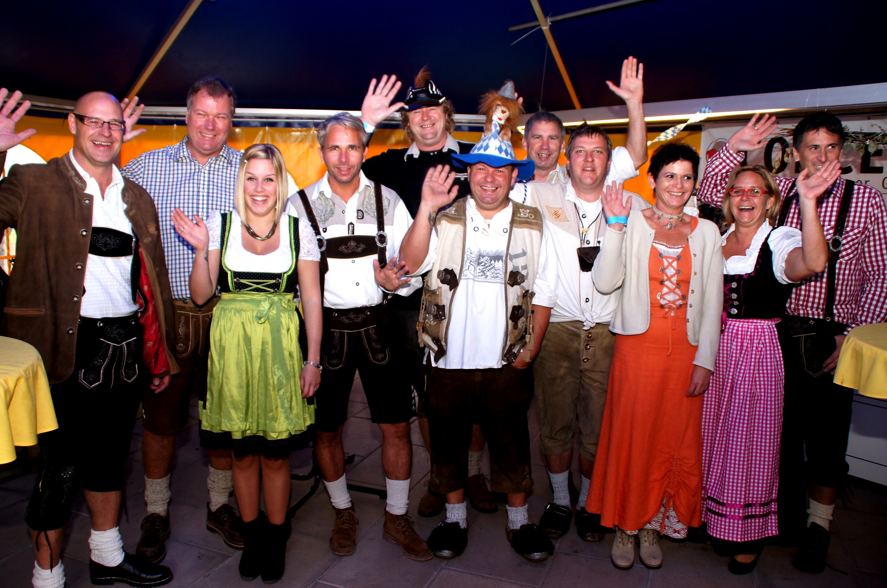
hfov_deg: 67.5
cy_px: 294
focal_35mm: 27
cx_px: 444
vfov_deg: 47.8
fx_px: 664
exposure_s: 1/60
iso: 400
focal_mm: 18
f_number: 5.6
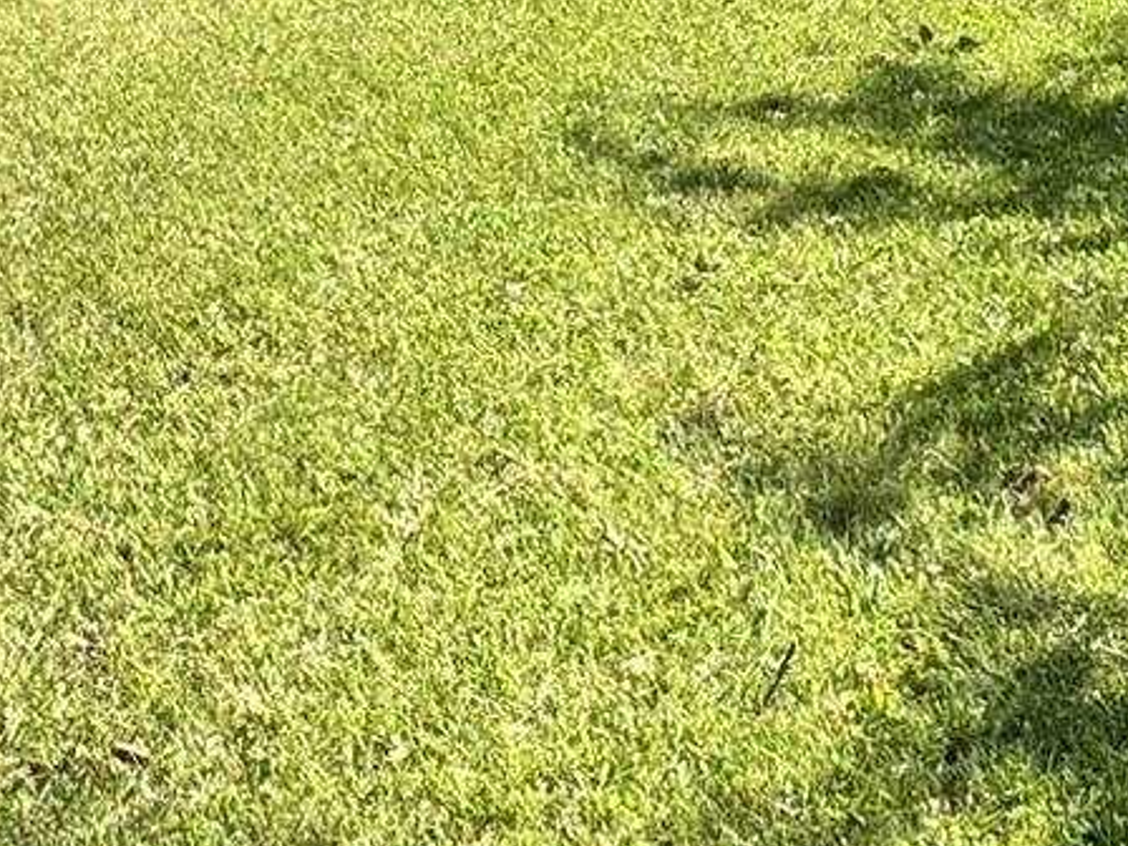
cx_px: 471
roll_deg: +0.0
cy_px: -285
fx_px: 2086
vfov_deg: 20.7
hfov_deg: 30.2
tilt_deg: -5.7
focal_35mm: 64
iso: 50
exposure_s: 1/587
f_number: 2.2
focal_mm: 2.22
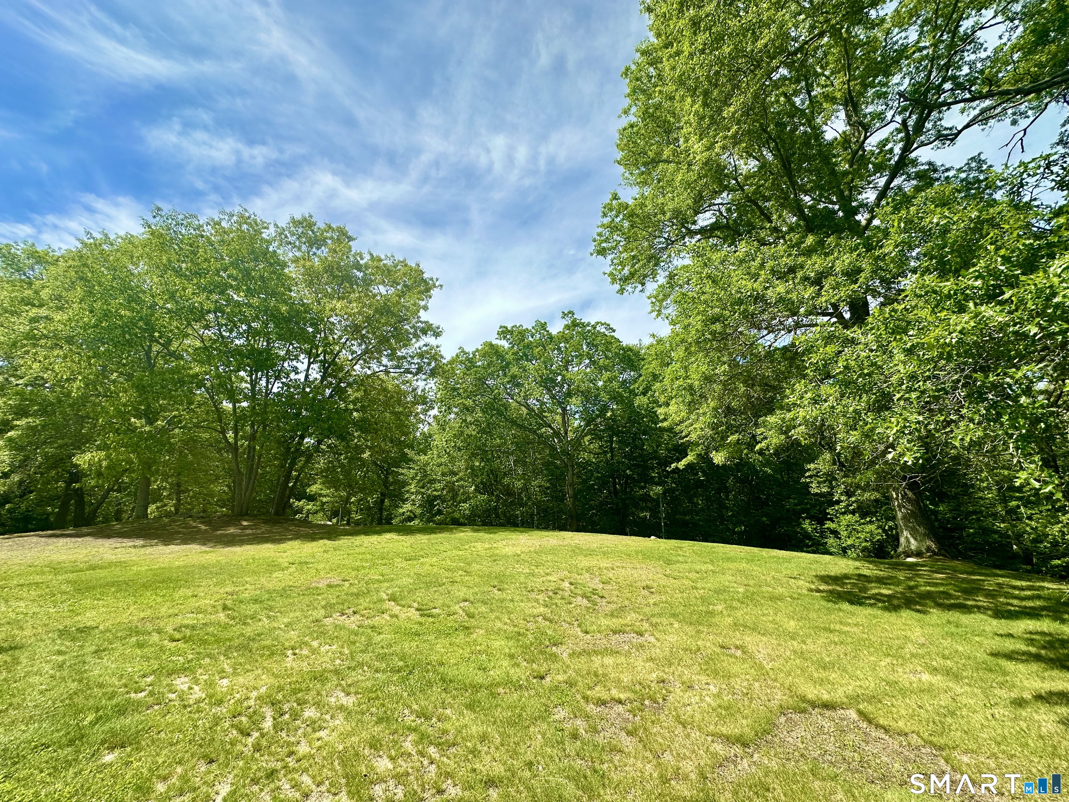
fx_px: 432
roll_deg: +0.7
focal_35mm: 14
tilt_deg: +12.8
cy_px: 401
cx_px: 534
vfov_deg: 85.7
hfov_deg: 102.1
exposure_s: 1/1689
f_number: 2.2
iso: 50
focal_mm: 2.22
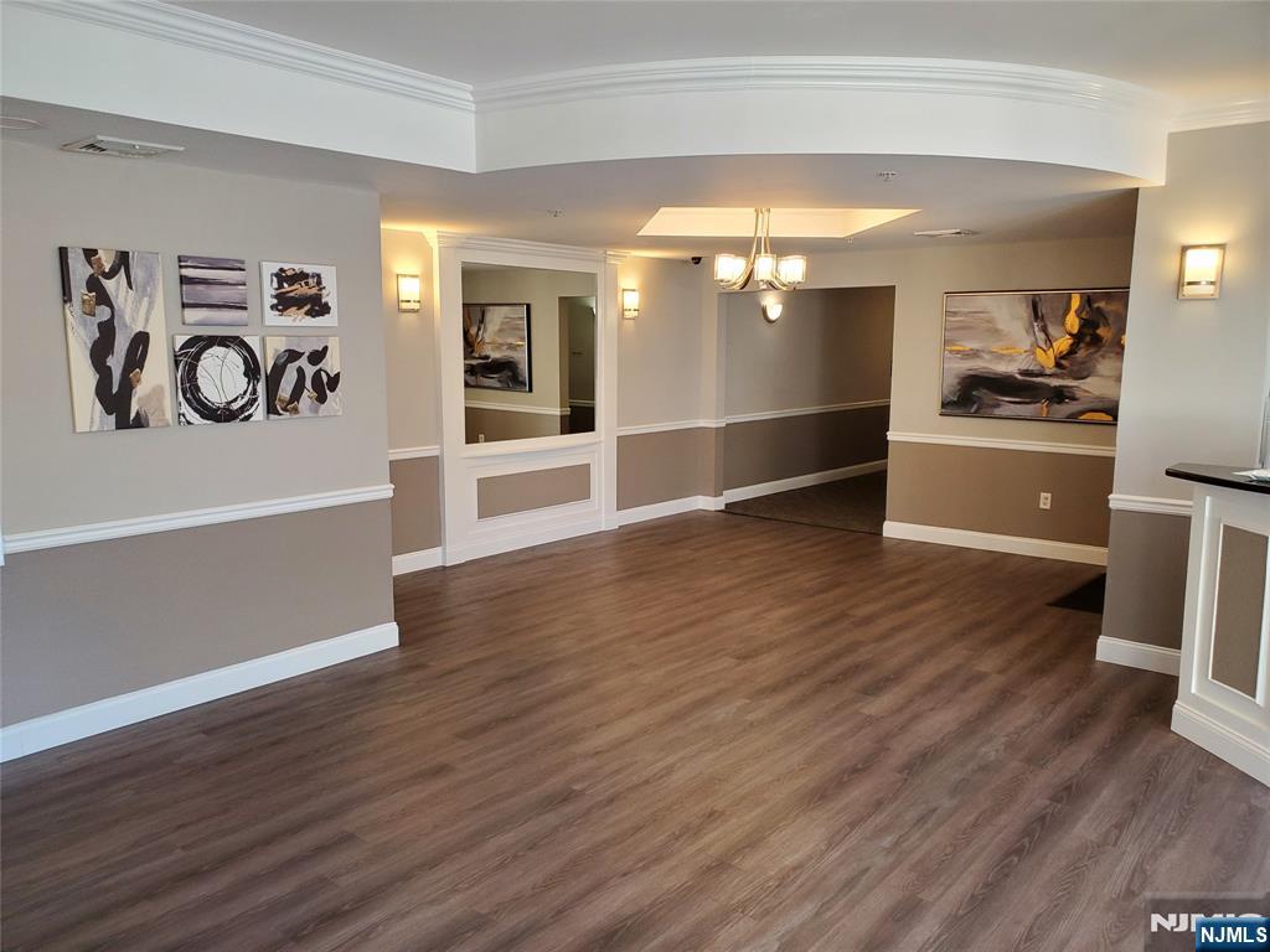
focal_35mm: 26
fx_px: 954
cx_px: 635
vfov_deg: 53.1
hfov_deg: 67.3
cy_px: 476
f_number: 2.4
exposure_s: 1/59
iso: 250
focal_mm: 4.3
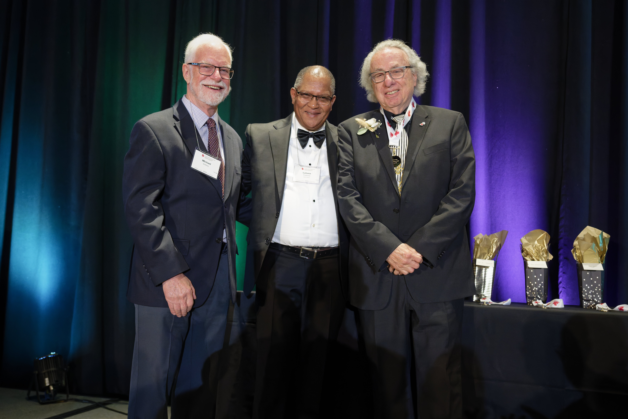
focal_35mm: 35
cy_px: 210
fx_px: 611
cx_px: 314
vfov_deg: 37.9
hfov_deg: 54.4
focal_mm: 35
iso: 8000
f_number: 4
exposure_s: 1/160
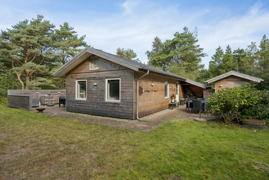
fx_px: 142
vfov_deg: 64.6
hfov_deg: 86.9
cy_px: 90
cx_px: 134
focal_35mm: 19
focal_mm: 19
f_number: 8
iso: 800
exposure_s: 1/1000
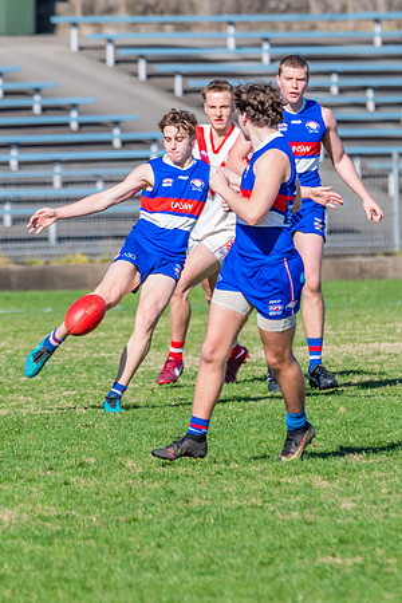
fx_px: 11683
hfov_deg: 2.0
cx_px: 292
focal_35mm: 698
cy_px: 332
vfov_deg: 3.0
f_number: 8
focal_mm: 400
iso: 800
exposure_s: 1/1600
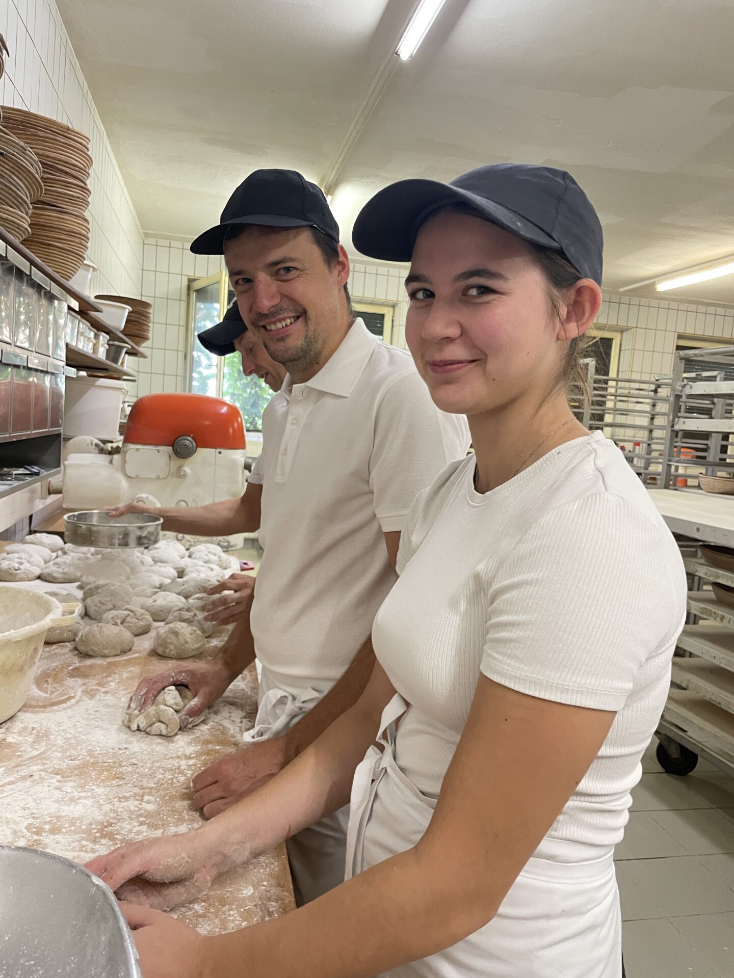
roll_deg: -4.6
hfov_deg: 53.1
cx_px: 367
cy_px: 489
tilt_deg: -4.7
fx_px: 735
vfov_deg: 67.3
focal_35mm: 26
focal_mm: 4.2
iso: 320
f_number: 1.6
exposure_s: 1/50
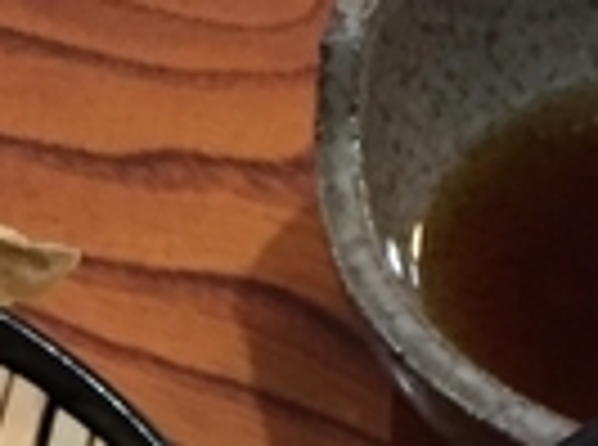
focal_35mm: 175
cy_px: 1014
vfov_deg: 7.9
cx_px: 319
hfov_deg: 11.3
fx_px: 3015
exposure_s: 1/17
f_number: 2.2
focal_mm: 4.15
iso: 250
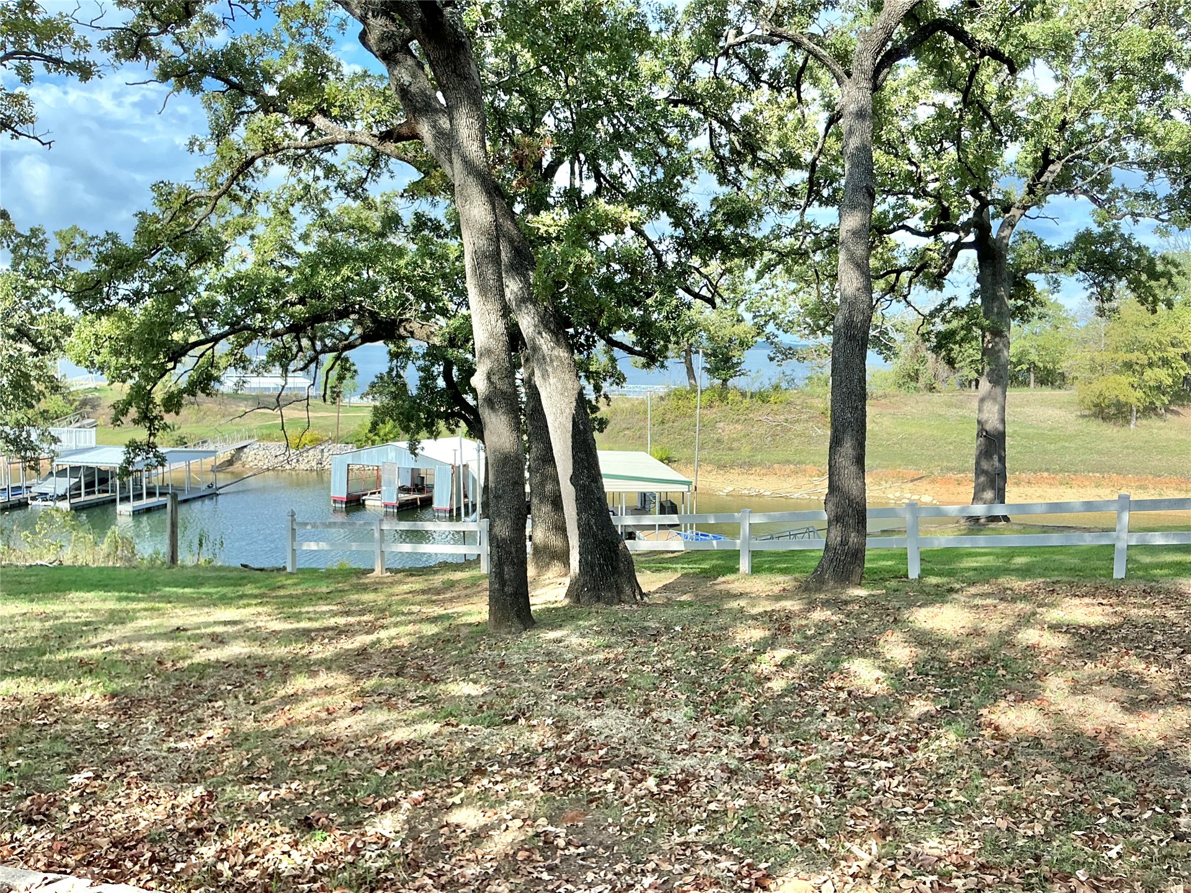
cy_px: 446
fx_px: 998
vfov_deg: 48.2
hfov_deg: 61.7
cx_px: 596
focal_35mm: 29
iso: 25
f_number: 1.8
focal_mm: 3
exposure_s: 1/375
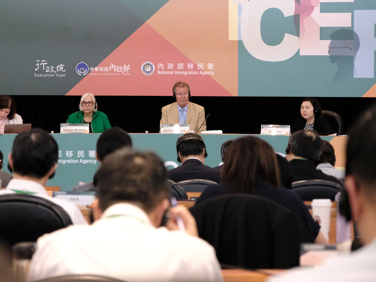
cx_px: 143
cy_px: 129
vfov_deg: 11.3
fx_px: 1423
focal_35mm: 131
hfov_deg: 15.0
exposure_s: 1/320
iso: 12800
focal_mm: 70
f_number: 4
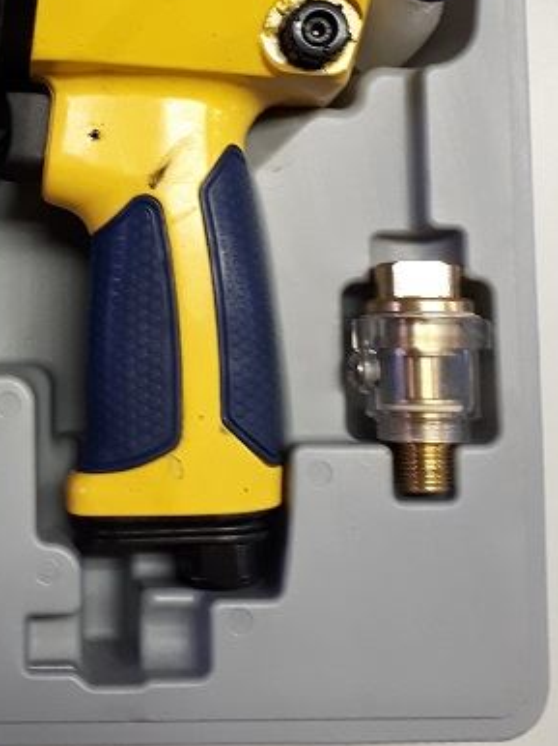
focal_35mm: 56
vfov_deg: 33.9
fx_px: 1205
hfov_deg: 25.1
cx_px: 29
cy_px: 216
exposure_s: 1/25
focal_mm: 3.6
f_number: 1.9
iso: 160
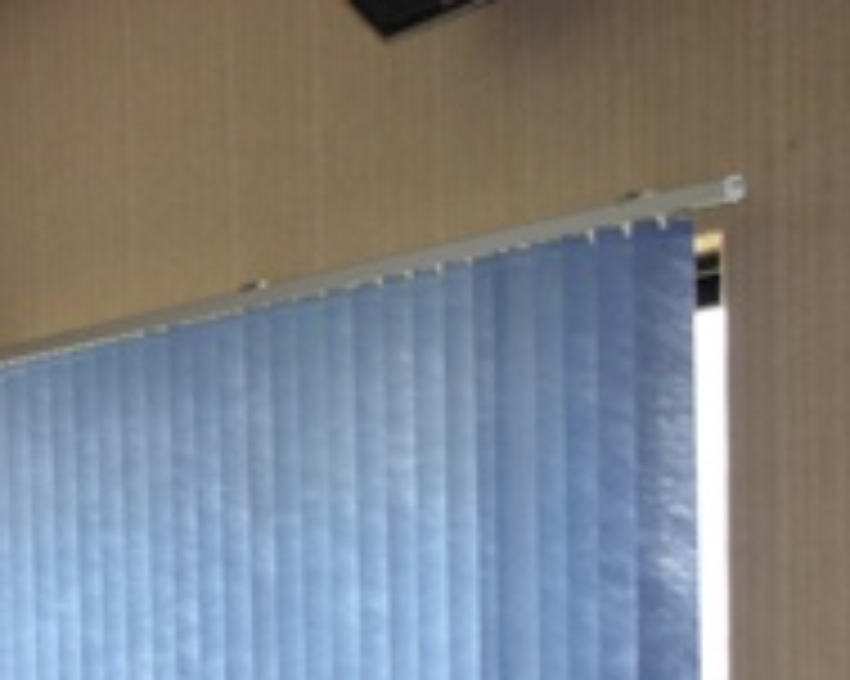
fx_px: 3445
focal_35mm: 137
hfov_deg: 12.9
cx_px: -621
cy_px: 1245
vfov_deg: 10.5
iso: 400
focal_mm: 18
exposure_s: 1/80
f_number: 4.5
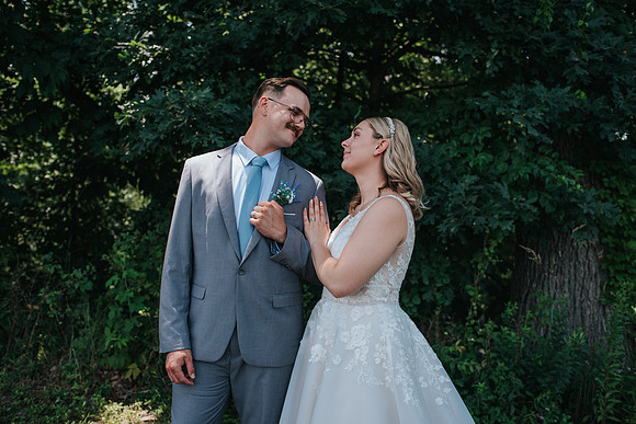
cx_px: 318
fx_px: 618
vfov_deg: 37.9
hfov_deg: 54.4
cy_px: 212
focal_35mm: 35
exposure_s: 1/500
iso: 110
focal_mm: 35
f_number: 2.8
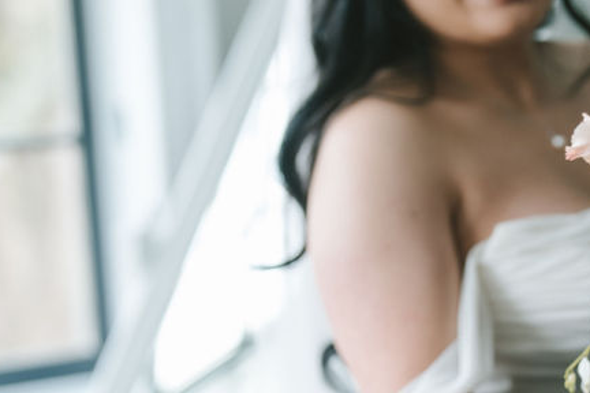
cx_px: 643
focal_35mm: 126
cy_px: 395
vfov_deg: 10.8
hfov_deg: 15.8
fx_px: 2065
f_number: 2
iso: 250
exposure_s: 1/200
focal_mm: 50
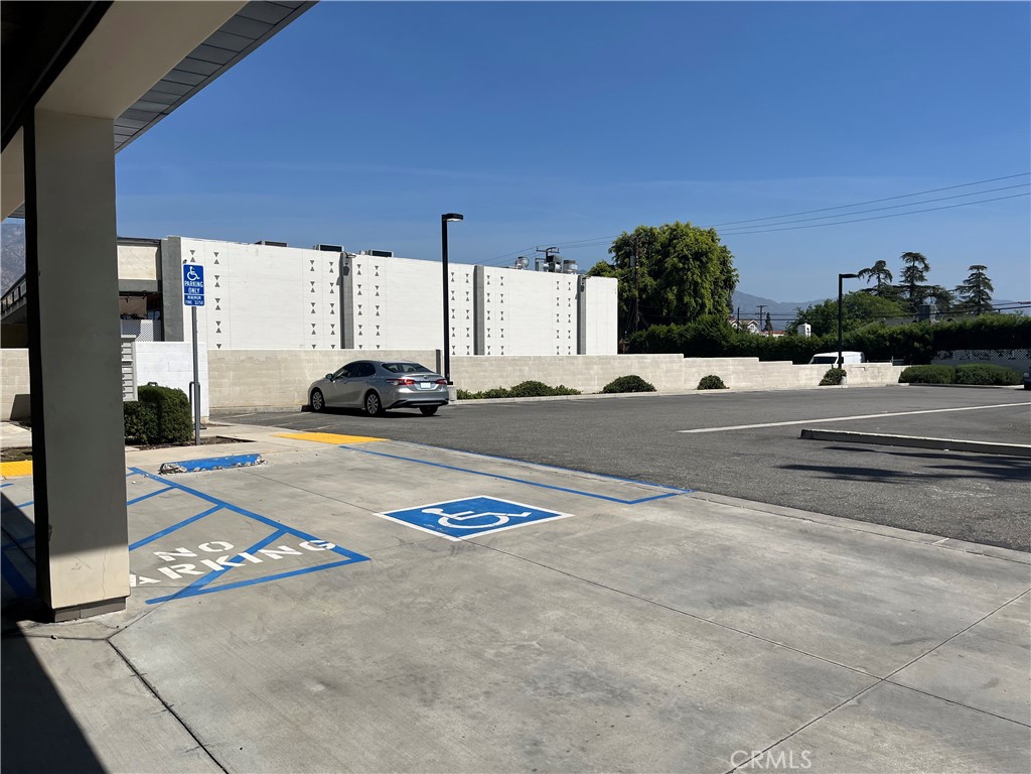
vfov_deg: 53.1
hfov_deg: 67.3
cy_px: 387
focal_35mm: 26
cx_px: 516
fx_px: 774
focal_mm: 5.1
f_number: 1.6
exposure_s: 1/6897
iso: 50
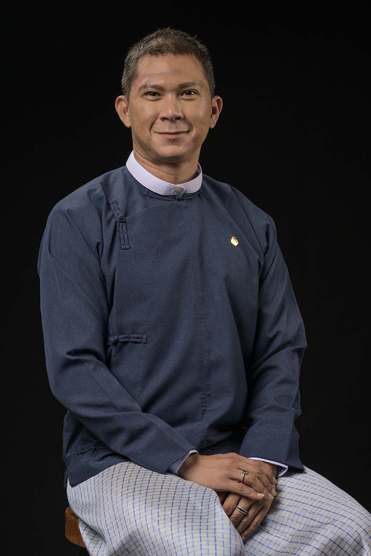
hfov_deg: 16.1
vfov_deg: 23.9
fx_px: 1314
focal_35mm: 85
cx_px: 186
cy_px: 278
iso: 250
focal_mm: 85
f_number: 8
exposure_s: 1/200
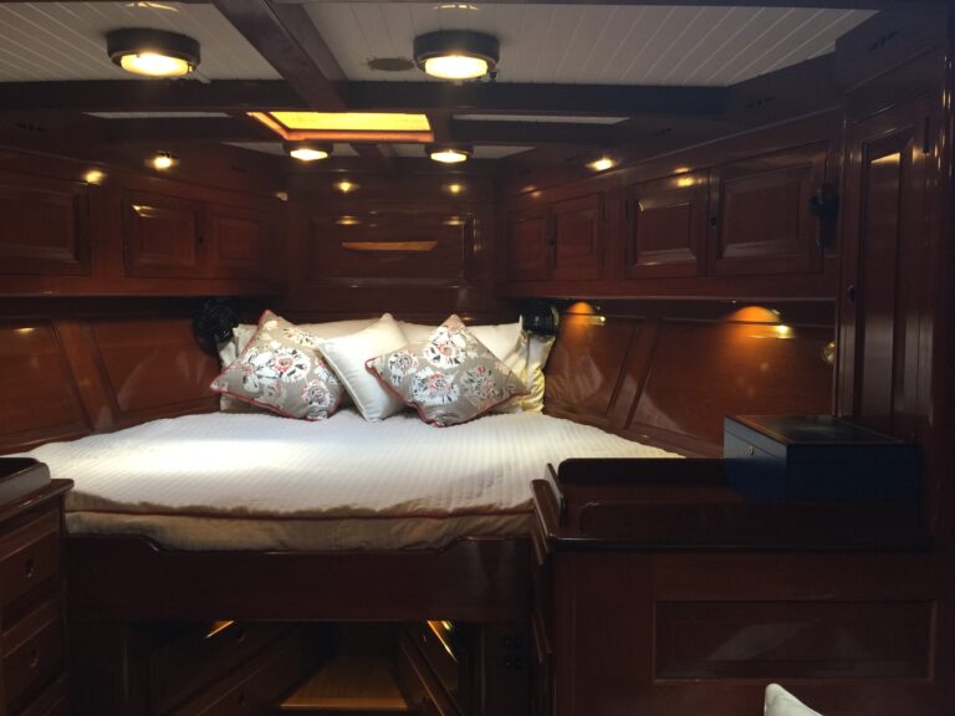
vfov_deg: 48.2
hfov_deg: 61.7
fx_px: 800
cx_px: 478
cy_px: 358
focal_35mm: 29
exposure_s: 1/15
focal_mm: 4.15
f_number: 2.2
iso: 64
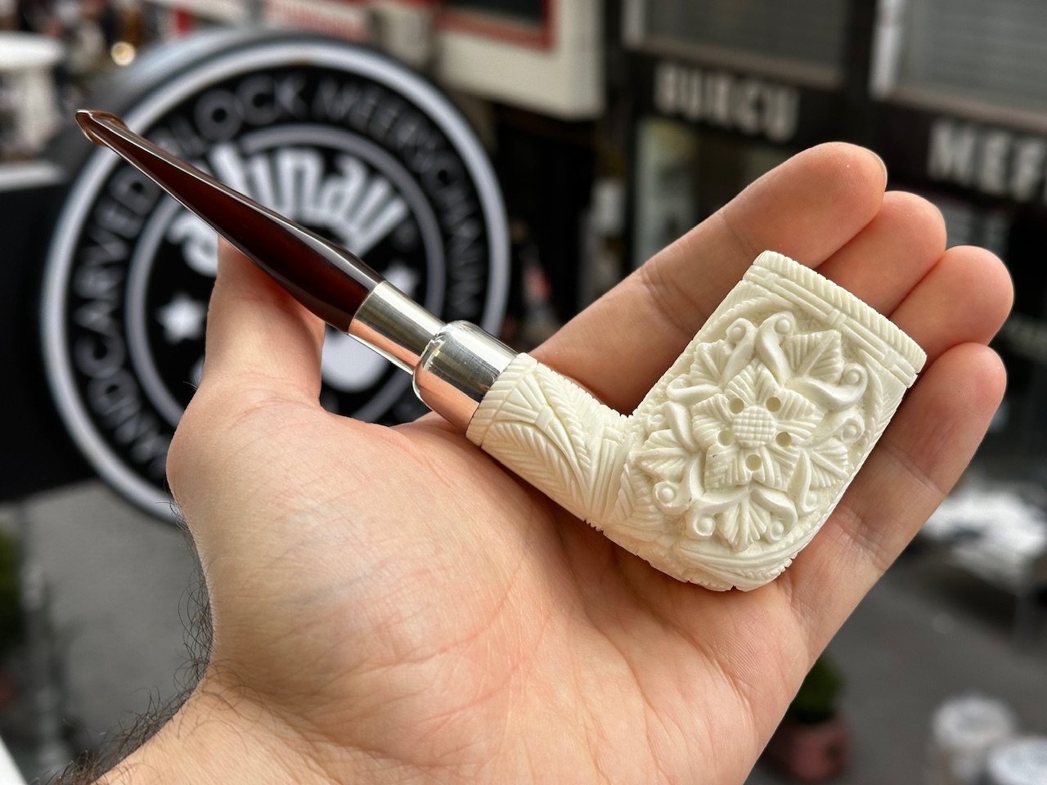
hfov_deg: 39.7
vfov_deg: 30.3
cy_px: 392
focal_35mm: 48
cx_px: 524
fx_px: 1452
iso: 64
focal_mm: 6.86
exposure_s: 1/494
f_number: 1.78
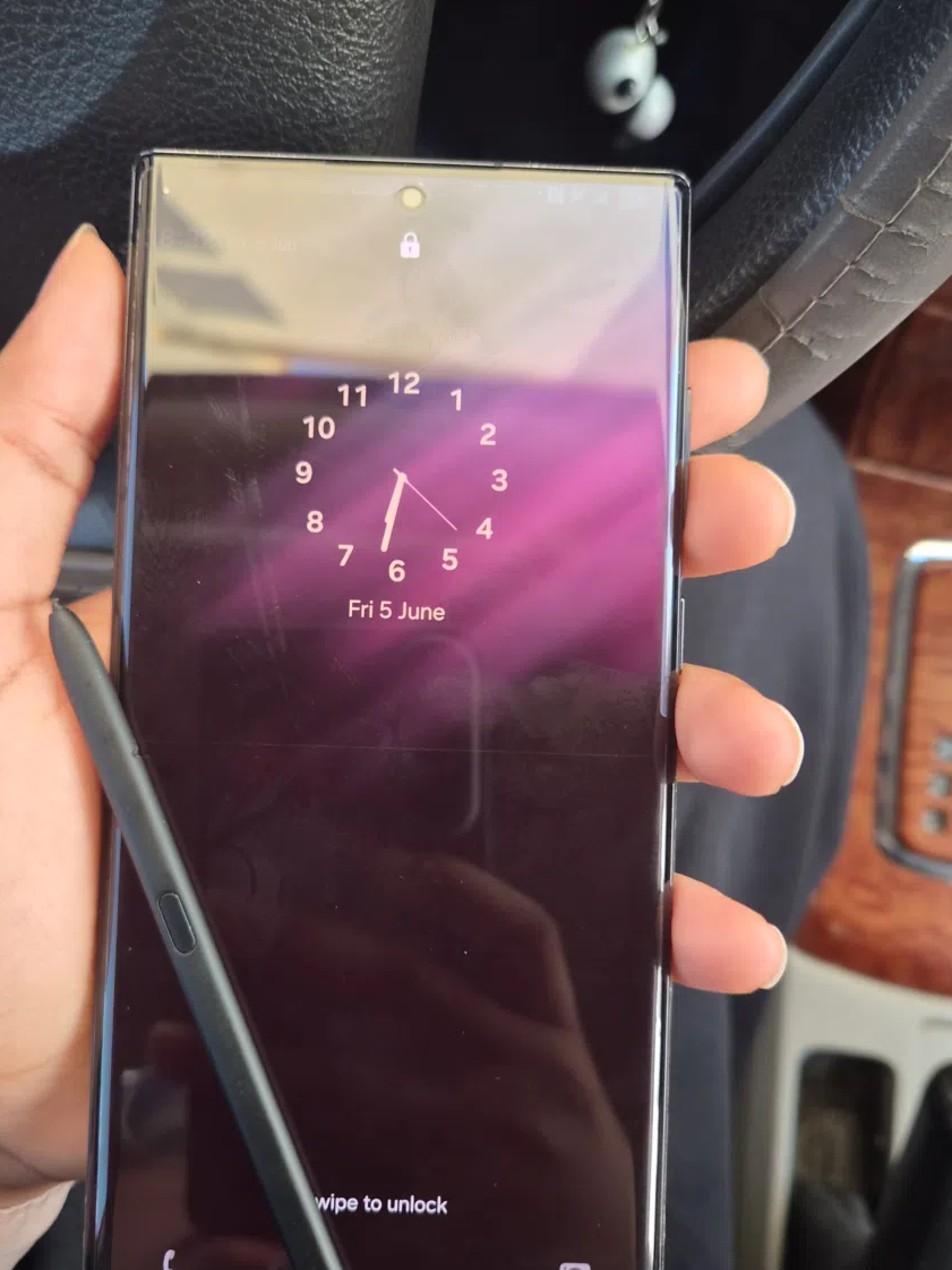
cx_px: 429
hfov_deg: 49.7
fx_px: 1027
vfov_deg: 63.3
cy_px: 706
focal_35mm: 28
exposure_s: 1/120
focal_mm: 5.4
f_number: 1.8
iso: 320
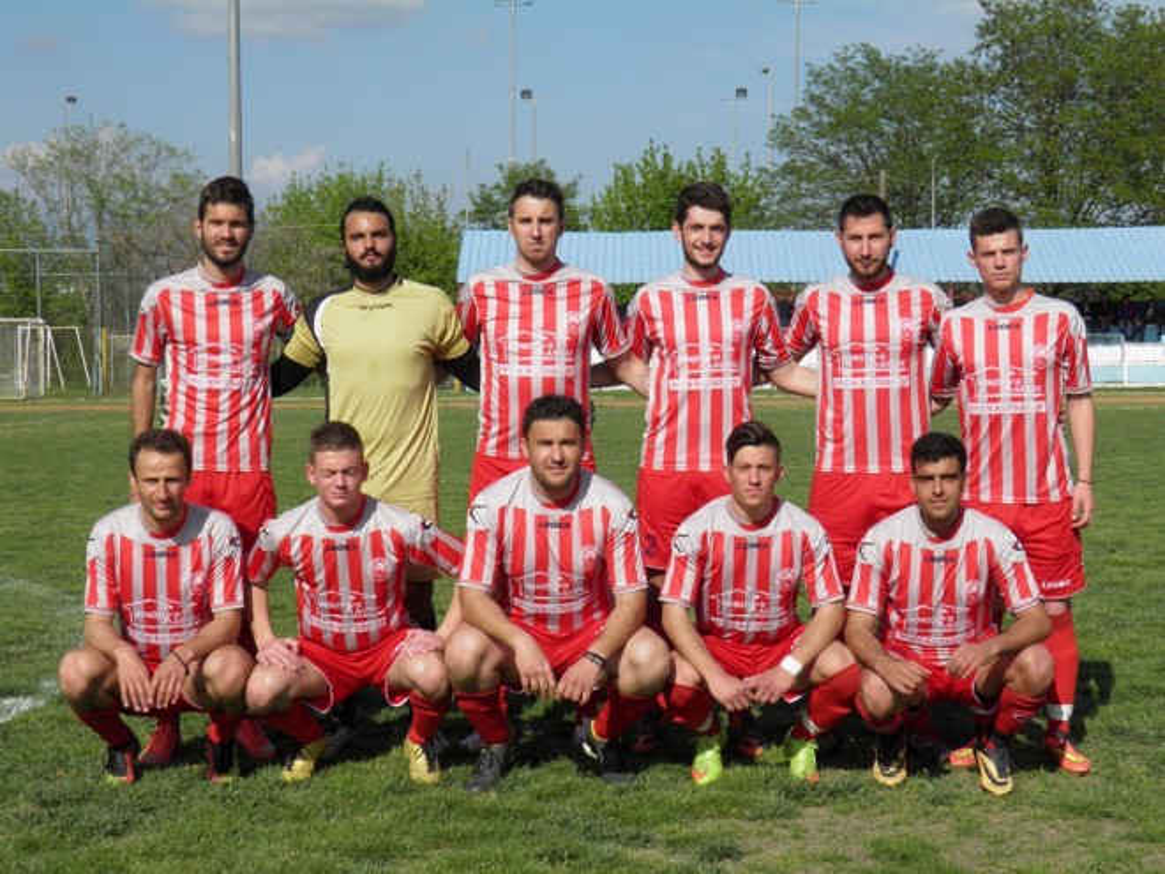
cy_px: 437
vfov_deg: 23.7
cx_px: 582
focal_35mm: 62
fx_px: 2087
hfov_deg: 31.2
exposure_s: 1/400
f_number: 6
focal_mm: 11.2
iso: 50
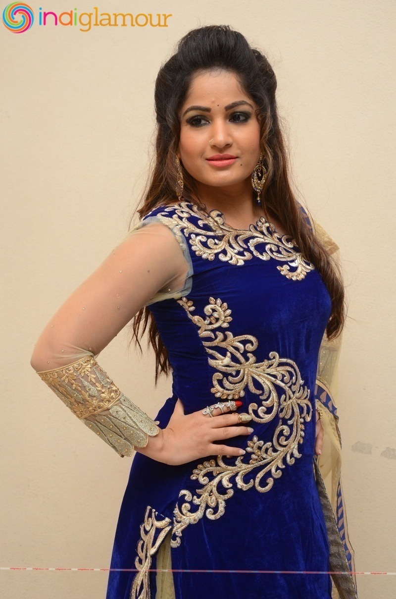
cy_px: 300
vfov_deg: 27.1
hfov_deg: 18.1
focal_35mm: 75
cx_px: 198
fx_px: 1244
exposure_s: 1/100
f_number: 6.3
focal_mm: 50
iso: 1000
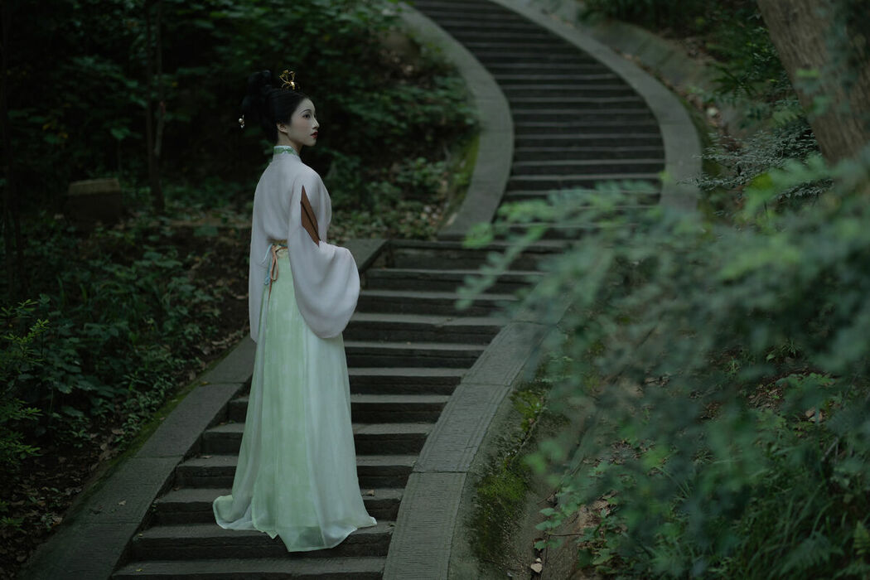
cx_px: 435
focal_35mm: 85
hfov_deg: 23.9
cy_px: 290
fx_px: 2054
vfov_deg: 16.1
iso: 250
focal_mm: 85
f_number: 1.8
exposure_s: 1/200
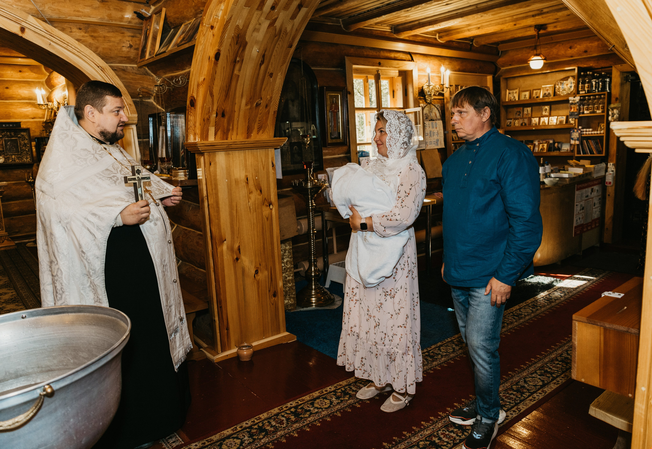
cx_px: 344
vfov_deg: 51.7
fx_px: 463
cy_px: 220
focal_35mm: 25
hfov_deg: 70.2
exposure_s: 1/160
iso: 250
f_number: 4
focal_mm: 24
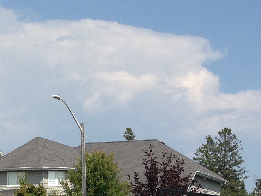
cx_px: 157
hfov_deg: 16.8
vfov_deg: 11.9
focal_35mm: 117
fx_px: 882
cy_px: 322
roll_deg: +0.7
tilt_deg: -4.4
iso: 50
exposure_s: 1/1695
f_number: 2.4
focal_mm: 4.12
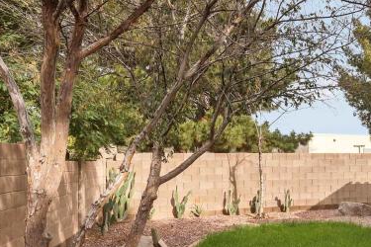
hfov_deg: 36.5
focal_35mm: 46
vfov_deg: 29.1
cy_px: 156
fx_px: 474
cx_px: 404
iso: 320
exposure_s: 1/320
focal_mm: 15
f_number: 9
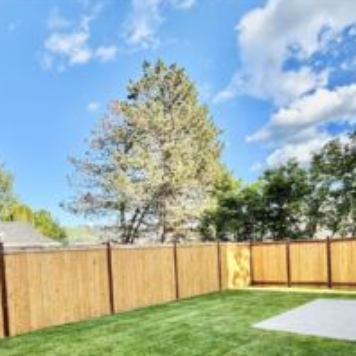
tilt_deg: -1.5
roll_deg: +0.0
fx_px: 291
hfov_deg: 62.9
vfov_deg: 60.0
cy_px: 261
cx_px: 191
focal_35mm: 25
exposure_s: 1/694
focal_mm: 2.22
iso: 40
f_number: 2.2
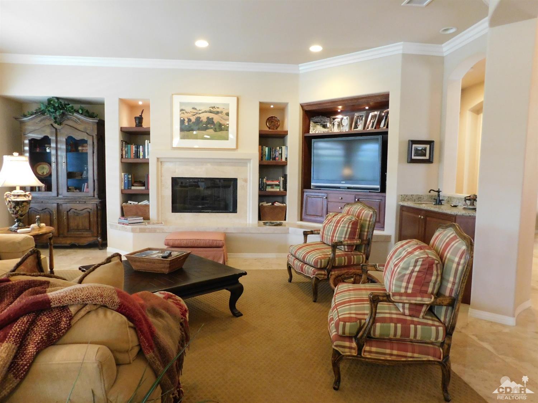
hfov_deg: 73.9
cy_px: 202
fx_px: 357
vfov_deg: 58.9
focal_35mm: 23
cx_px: 269
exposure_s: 1/13
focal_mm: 4
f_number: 3
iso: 400
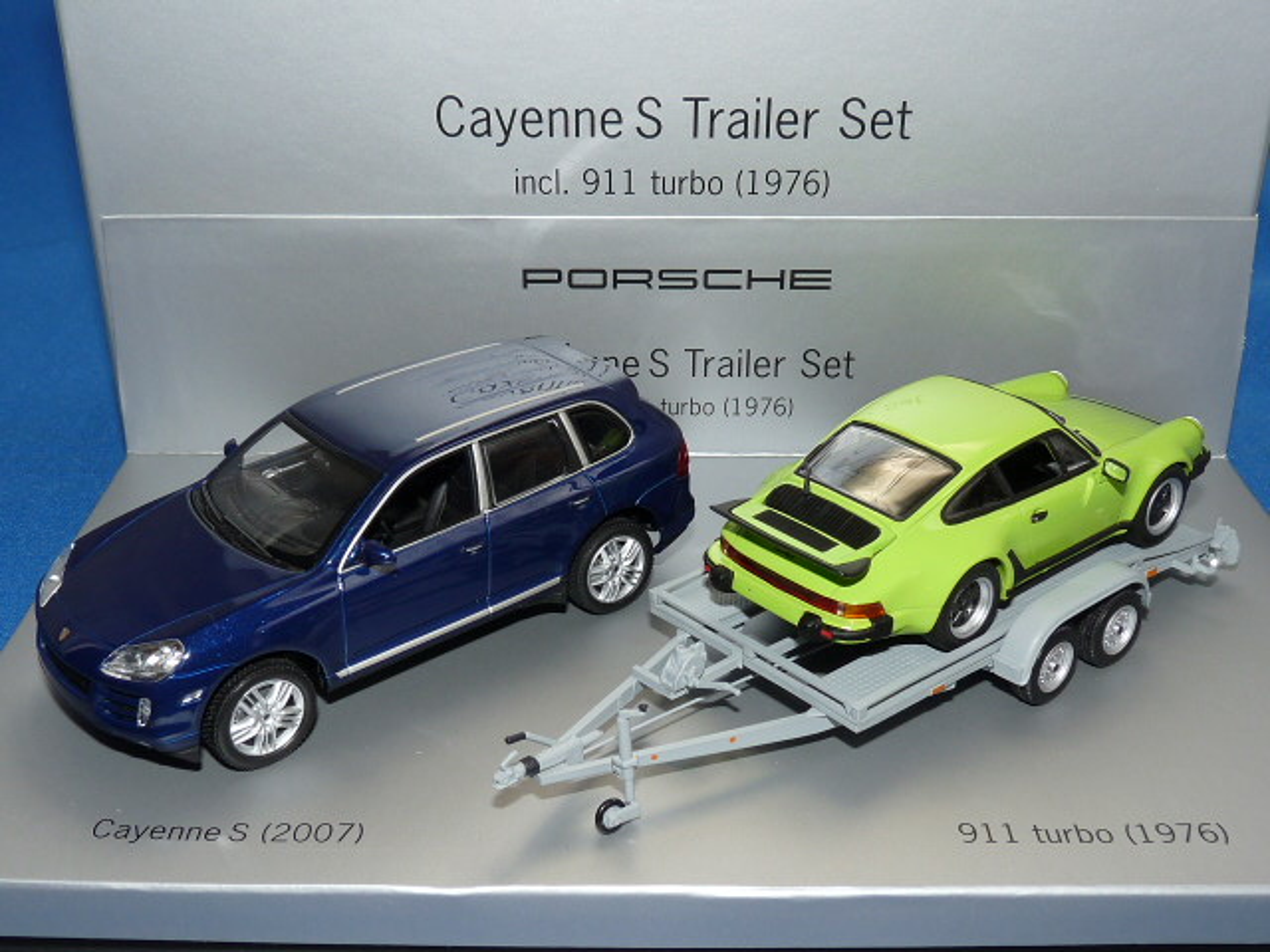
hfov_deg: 44.8
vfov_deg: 34.3
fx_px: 1541
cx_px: 635
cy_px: 476
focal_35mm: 42
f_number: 4
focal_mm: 4.8
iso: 100
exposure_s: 1/30
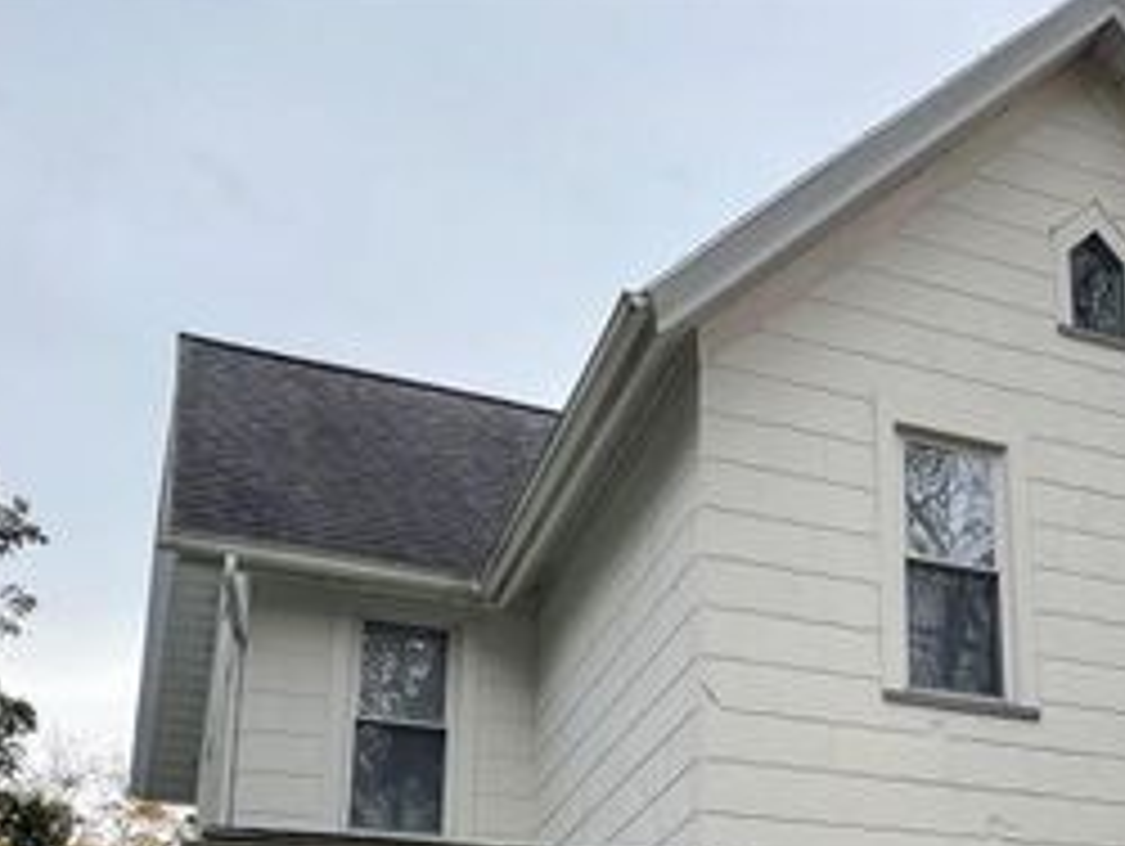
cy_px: 817
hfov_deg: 34.7
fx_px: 1692
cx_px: 1017
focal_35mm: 52
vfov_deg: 26.8
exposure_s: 1/1261
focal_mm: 4.2
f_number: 1.6
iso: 32
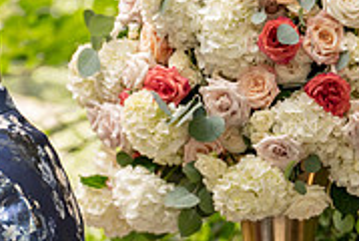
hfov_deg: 4.6
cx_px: -186
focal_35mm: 441
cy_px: 235
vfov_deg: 3.1
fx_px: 4405
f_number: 4
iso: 640
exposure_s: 1/200
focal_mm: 133
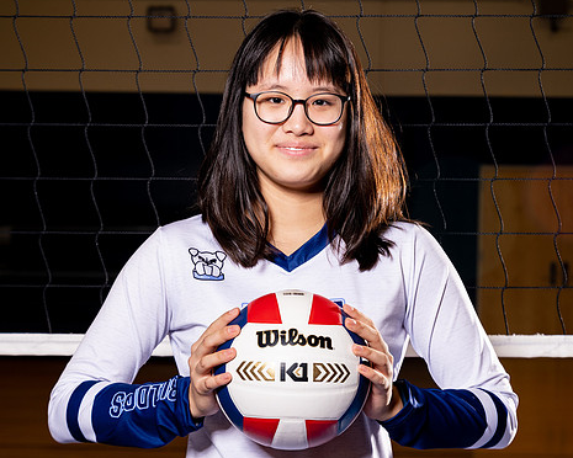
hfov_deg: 20.6
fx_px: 1577
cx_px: 246
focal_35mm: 93
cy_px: 264
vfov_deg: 16.5
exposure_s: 1/125
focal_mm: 68
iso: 250
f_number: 5.6
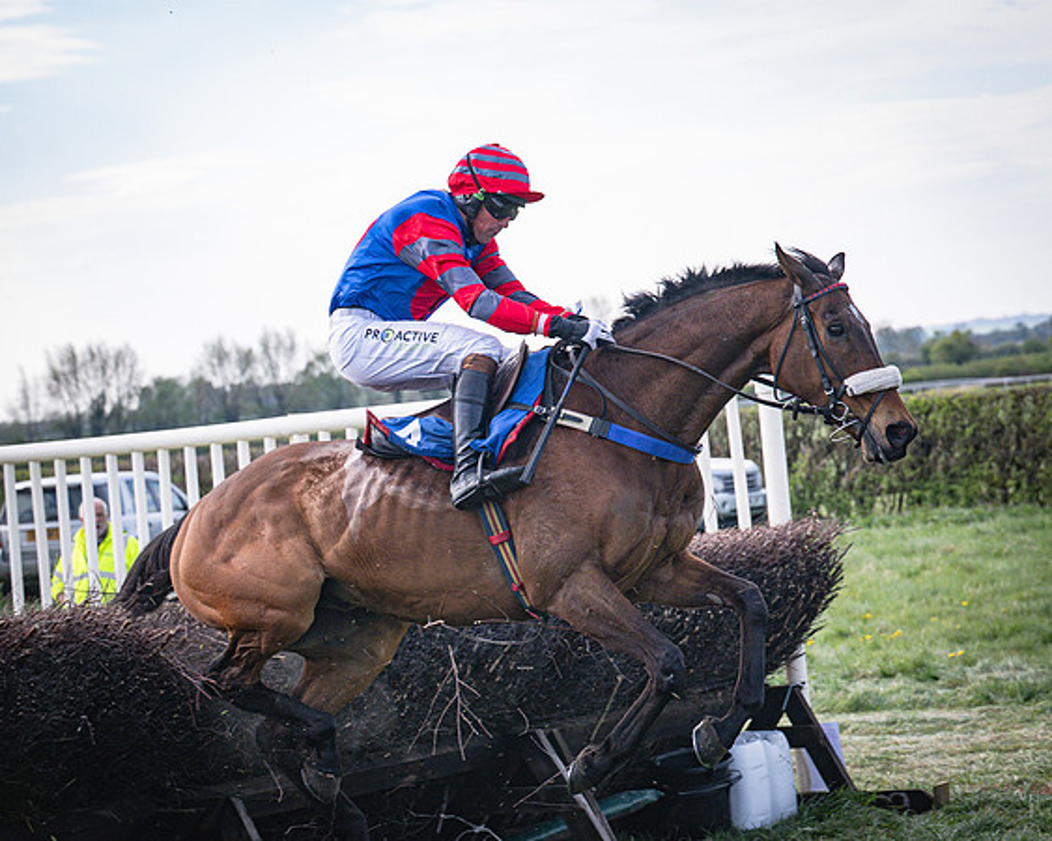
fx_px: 4061
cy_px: 423
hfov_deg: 14.7
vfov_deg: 11.8
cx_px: 646
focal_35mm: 130
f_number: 4
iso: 400
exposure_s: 1/2000
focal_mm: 70
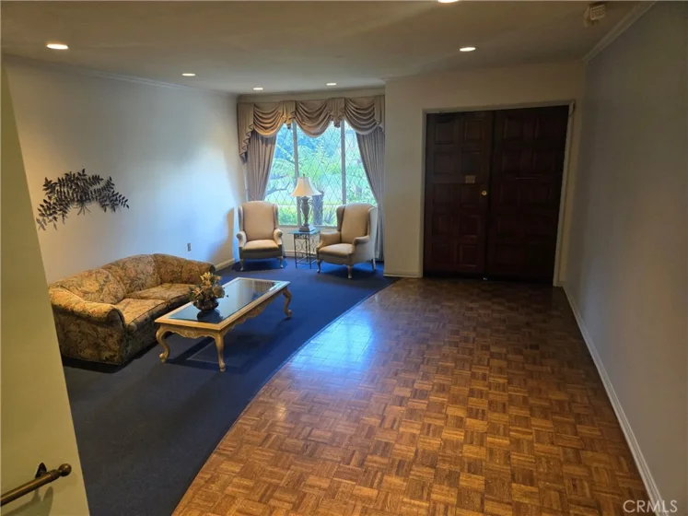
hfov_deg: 73.9
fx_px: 457
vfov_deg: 58.9
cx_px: 344
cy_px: 258
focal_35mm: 23
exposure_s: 1/120
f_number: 1.8
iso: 640
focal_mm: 5.4
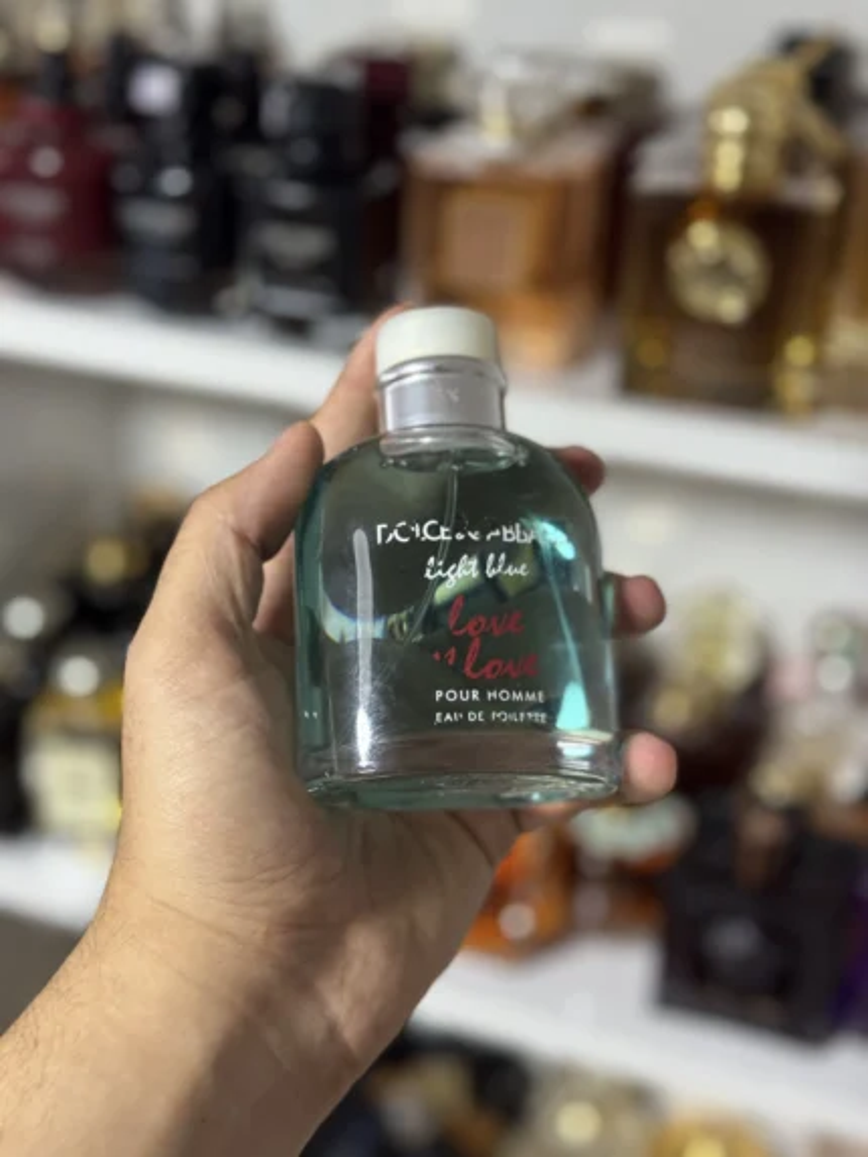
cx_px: 434
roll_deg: -3.9
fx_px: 1604
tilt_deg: -25.6
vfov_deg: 39.6
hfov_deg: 30.3
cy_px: 578
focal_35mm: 48
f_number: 1.78
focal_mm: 6.76
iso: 200
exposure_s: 1/50
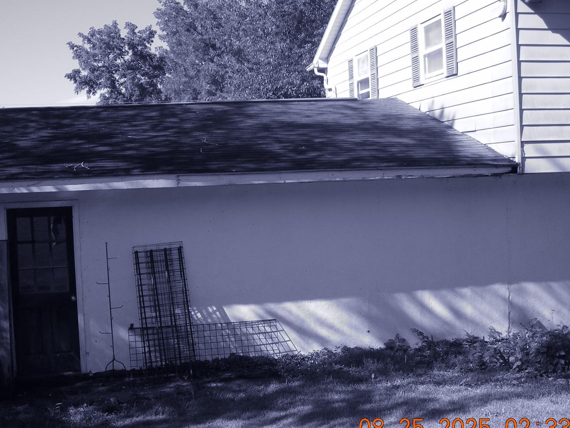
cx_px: 255
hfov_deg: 39.6
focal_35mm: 48
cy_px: 214
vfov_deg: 30.3
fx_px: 790
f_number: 3.2
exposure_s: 1/389
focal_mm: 6.3
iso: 50
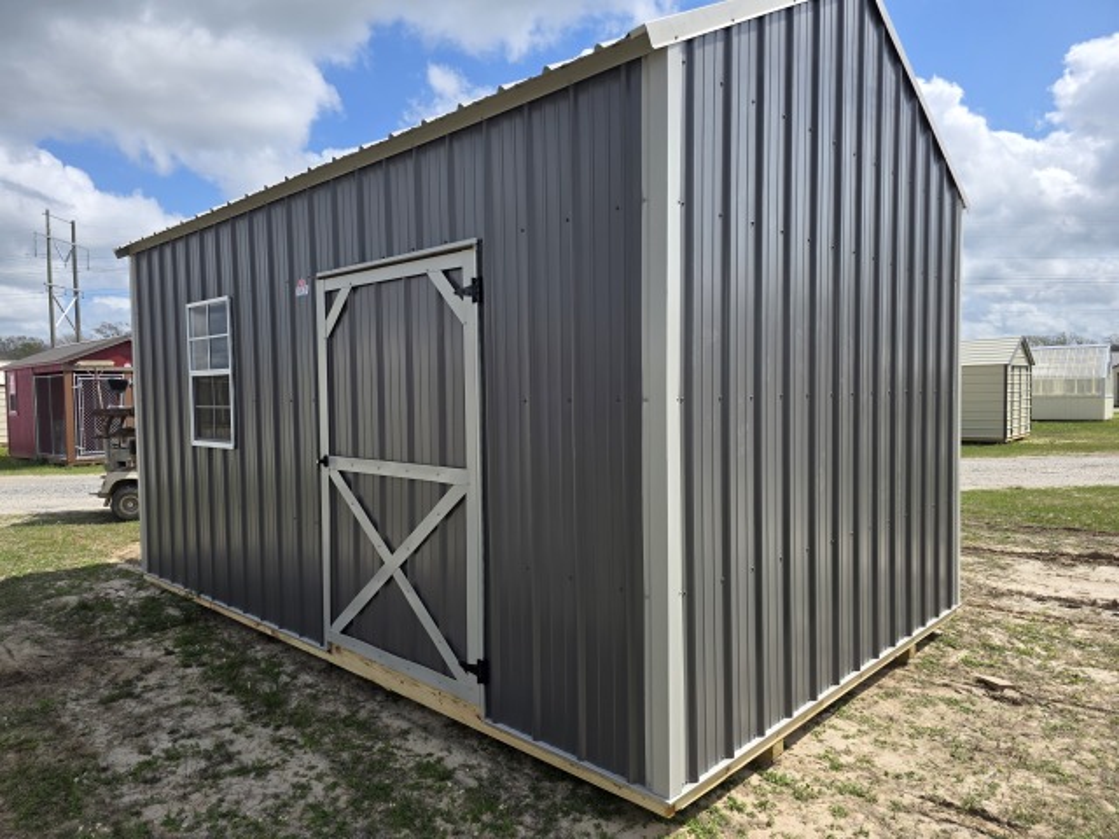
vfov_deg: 58.9
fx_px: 744
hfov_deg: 73.9
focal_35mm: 23
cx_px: 560
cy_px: 420
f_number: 1.7
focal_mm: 6.3
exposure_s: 1/6150
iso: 80
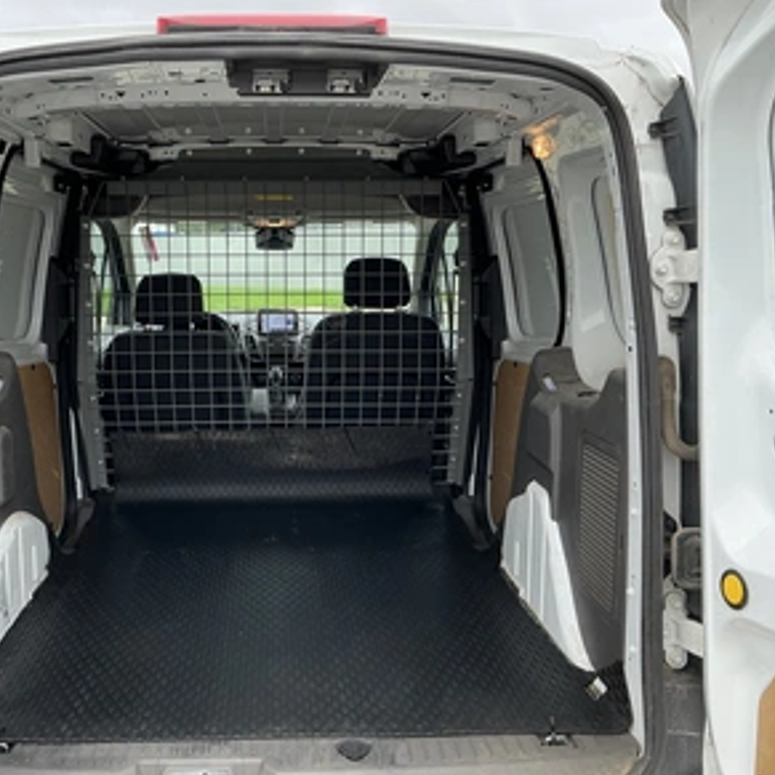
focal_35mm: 34
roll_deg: +0.8
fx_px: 861
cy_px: 391
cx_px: 290
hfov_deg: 48.0
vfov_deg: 48.4
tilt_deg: -7.4
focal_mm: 3
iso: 32
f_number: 1.8
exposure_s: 1/122
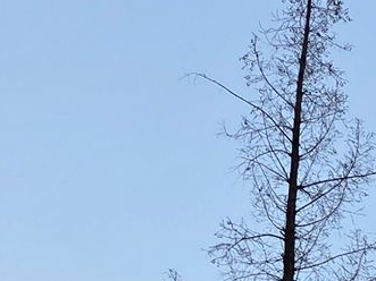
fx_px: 1509
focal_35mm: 139
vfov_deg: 9.7
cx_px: 996
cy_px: 628
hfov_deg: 11.1
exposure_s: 1/1044
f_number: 1.8
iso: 80
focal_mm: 5.4
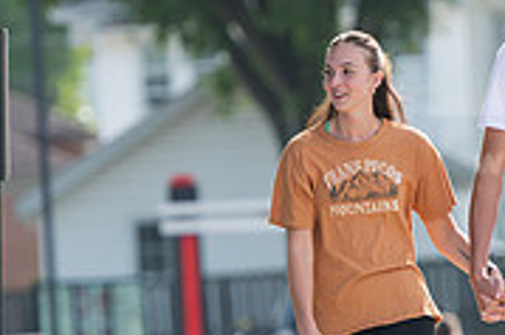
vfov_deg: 2.3
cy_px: 221
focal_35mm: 600
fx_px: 8409
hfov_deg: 3.4
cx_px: 344
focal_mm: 185
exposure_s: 1/500
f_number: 3.2
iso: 80
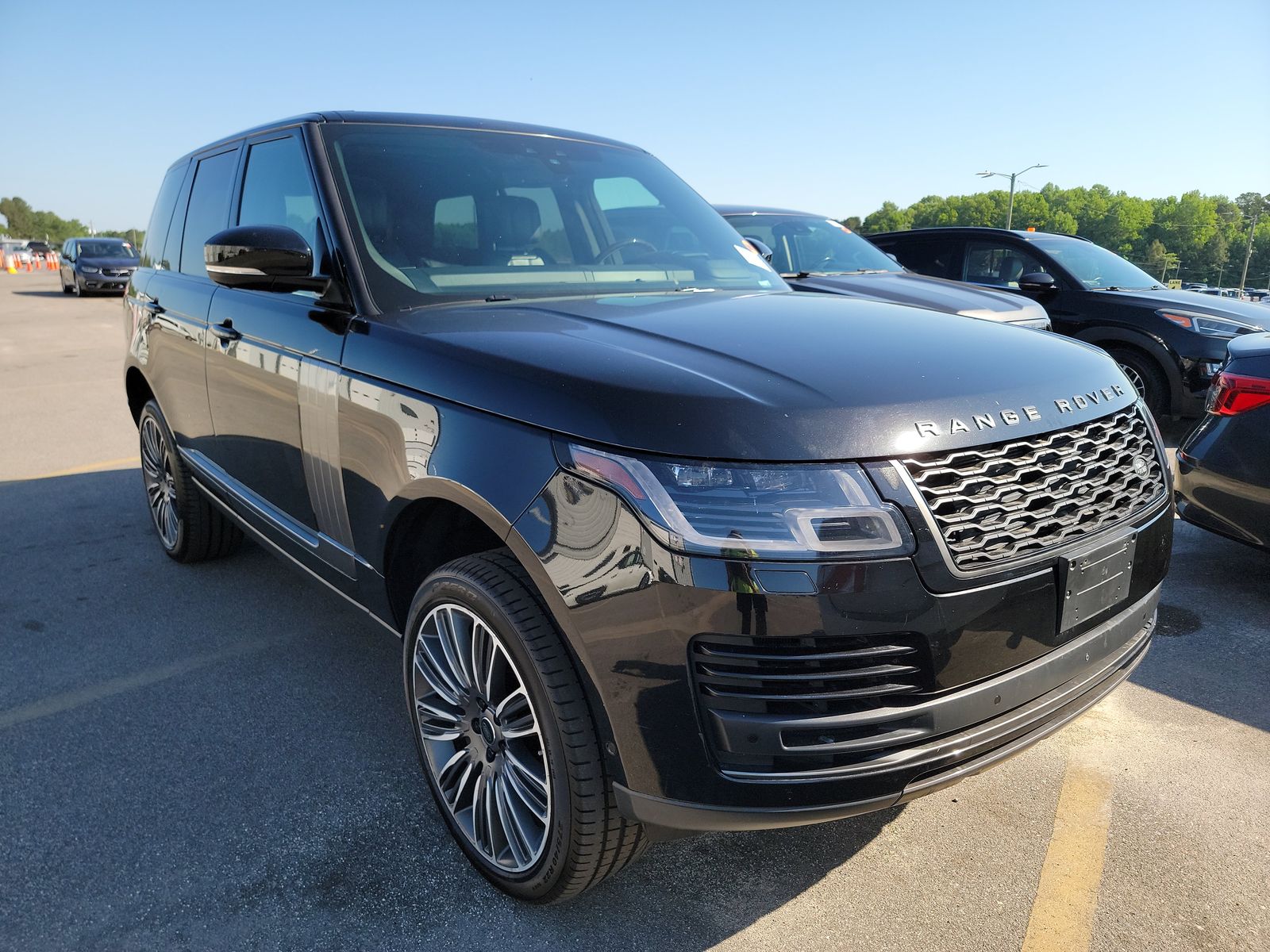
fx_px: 881
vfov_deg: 56.8
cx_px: 635
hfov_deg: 71.6
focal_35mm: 24
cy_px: 476
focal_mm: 6.7
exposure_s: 1/434
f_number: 1.8
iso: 50
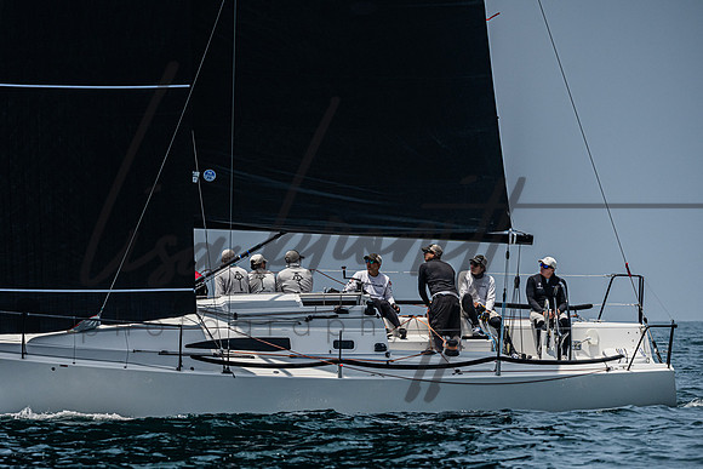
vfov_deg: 4.3
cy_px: 316
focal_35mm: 322
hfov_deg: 6.4
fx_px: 6289
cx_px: 296
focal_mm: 230
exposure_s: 1/5000
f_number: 6.3
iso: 400
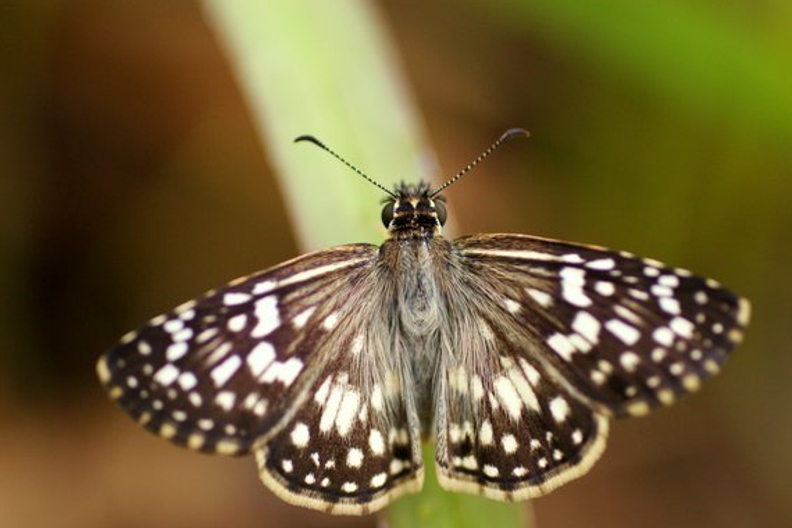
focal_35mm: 79
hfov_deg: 25.7
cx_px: 385
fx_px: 1738
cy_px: 274
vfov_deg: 17.3
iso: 400
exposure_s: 1/1250
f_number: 2.8
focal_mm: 50
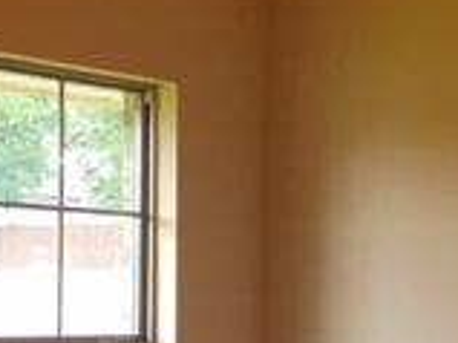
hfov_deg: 16.4
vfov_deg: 12.5
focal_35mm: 117
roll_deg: -1.0
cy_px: 329
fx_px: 1547
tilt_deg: -1.0
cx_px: 487
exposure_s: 1/33
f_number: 2.2
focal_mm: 4.15
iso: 32
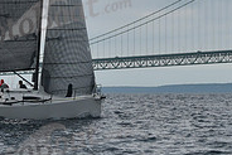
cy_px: -62
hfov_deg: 9.3
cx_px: 198
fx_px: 1425
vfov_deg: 6.2
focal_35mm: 221
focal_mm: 70
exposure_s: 1/800
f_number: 9
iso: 400
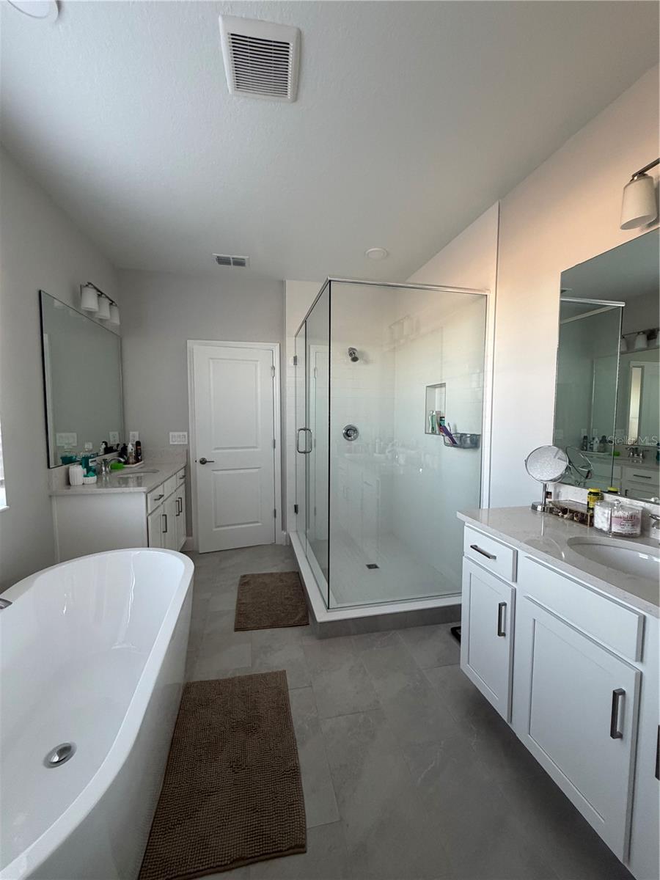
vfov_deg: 102.1
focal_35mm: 14
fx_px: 356
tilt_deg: -2.9
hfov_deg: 85.7
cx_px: 330
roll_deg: -0.4
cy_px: 440
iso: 320
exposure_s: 1/72
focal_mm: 2.22
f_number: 2.2
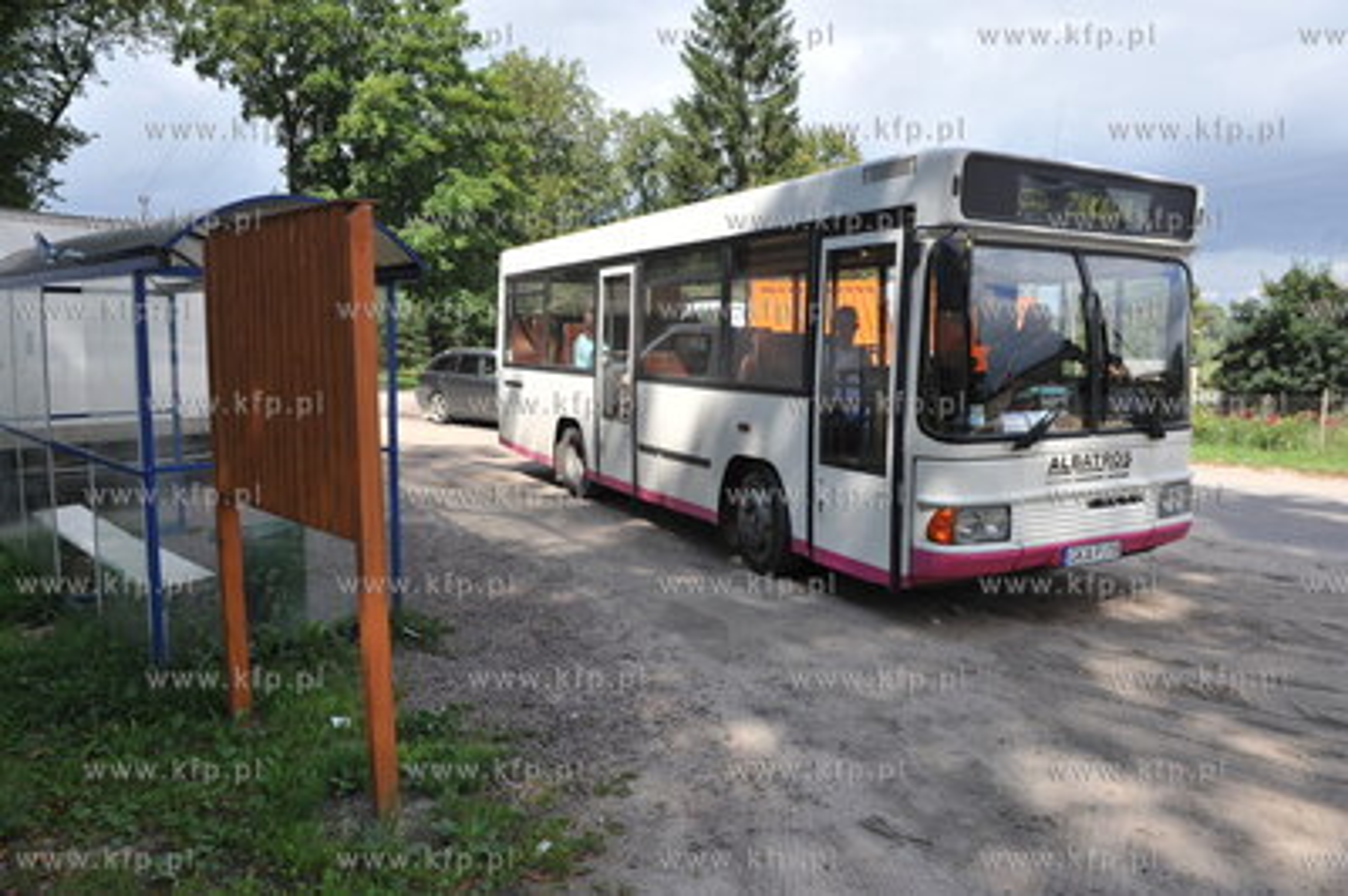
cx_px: 674
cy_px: 448
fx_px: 898
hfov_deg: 73.8
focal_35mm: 24
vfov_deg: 53.1
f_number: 8
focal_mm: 24
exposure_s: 1/800
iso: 500
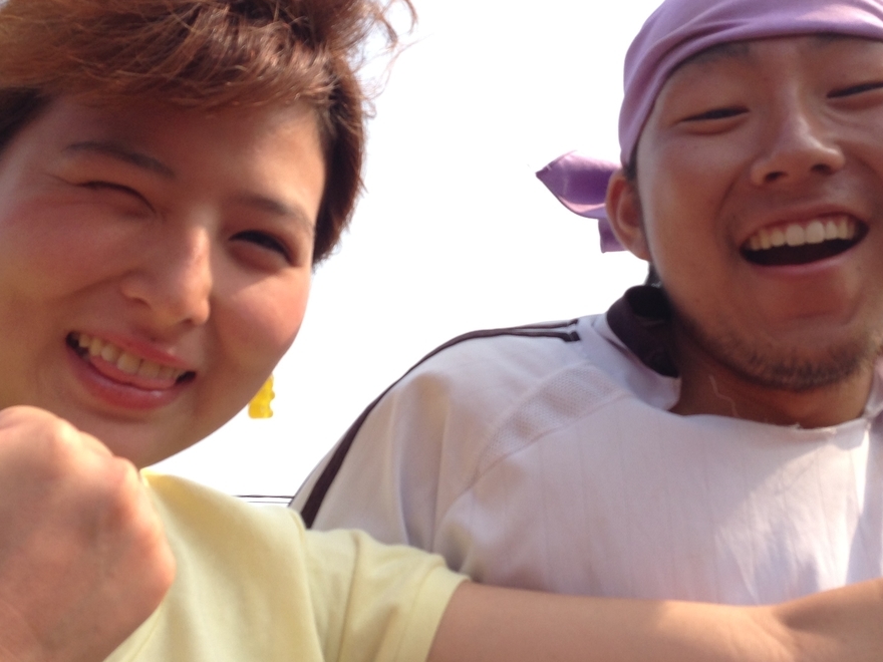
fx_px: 1148
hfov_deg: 42.1
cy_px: 259
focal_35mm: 45
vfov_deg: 32.1
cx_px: 462
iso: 50
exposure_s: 1/874
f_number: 2.4
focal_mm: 4.12
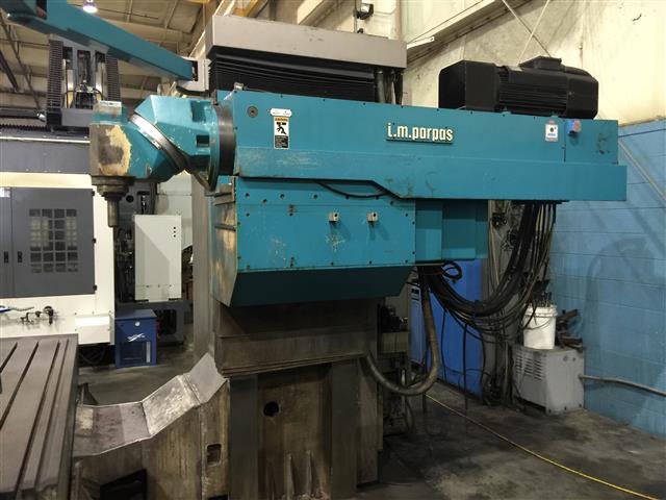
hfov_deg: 61.7
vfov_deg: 48.2
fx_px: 558
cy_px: 250
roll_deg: +0.0
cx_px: 333
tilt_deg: -3.9
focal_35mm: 29
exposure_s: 1/4
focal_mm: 4.15
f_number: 2.2
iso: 64
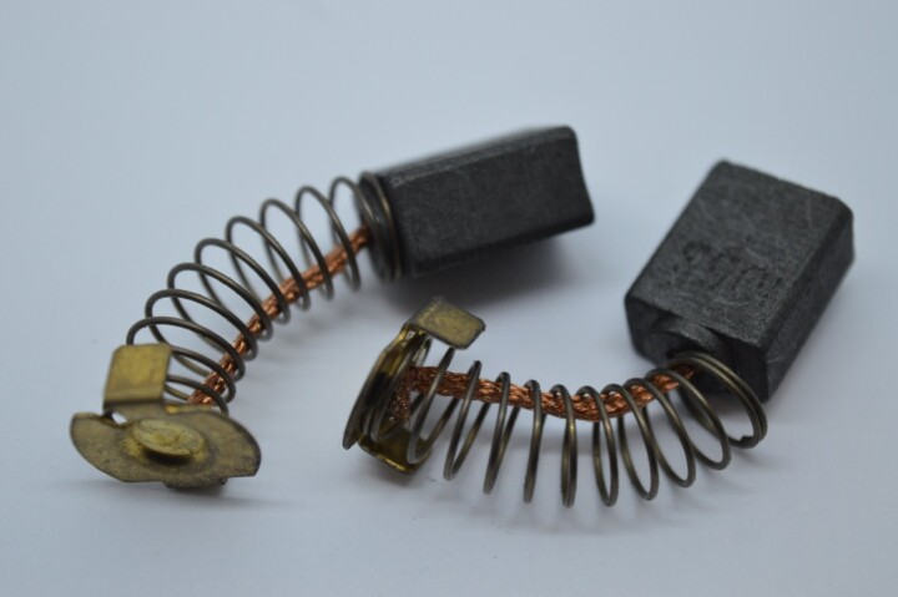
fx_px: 2056
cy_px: 298
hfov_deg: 24.6
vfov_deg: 16.5
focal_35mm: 82
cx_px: 449
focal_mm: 55
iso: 400
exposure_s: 1/100
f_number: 5.6
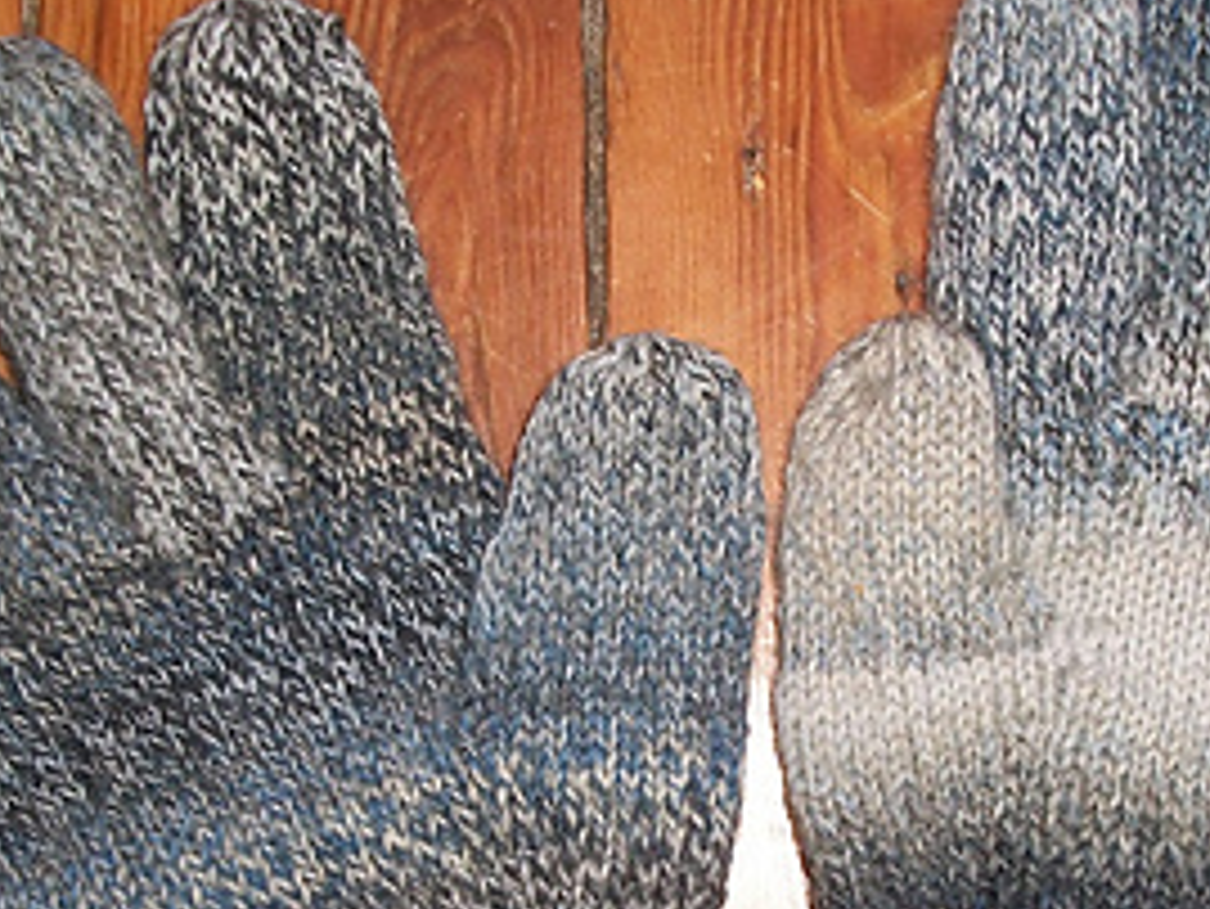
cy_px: 819
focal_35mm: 76
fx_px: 2658
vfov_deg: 19.1
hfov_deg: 25.6
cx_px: 706
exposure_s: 1/60
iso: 80
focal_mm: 5.7
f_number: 2.9
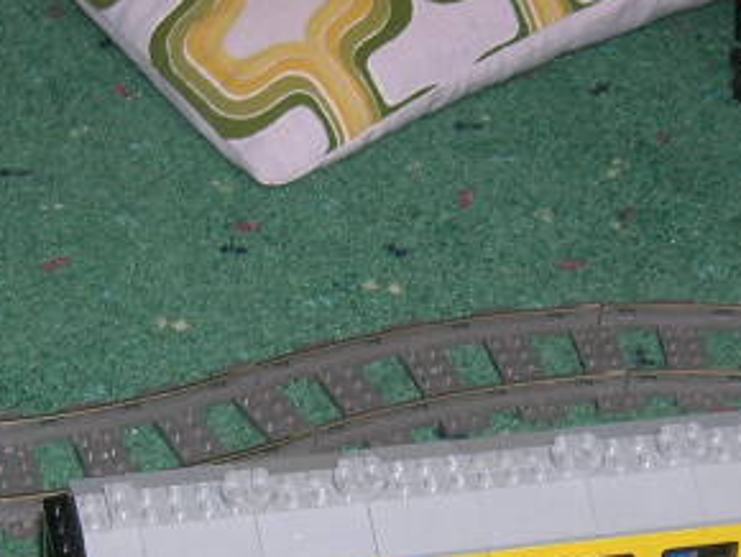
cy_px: 427
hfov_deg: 16.4
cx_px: 411
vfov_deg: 12.3
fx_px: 2571
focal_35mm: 120
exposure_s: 1/60.1
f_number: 2.9
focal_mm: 5.7
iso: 50
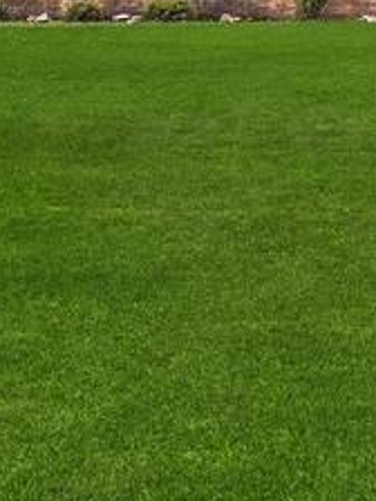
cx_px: 152
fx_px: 695
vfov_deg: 37.5
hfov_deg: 30.2
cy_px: 65
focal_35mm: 48
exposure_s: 1/445
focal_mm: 2.22
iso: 40
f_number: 2.2
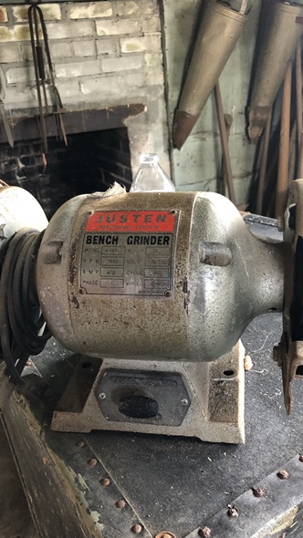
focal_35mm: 31
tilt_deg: -26.5
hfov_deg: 37.8
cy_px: 269
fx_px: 443
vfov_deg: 62.6
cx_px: 156
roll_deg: +3.9
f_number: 1.8
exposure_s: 1/15
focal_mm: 4
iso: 80
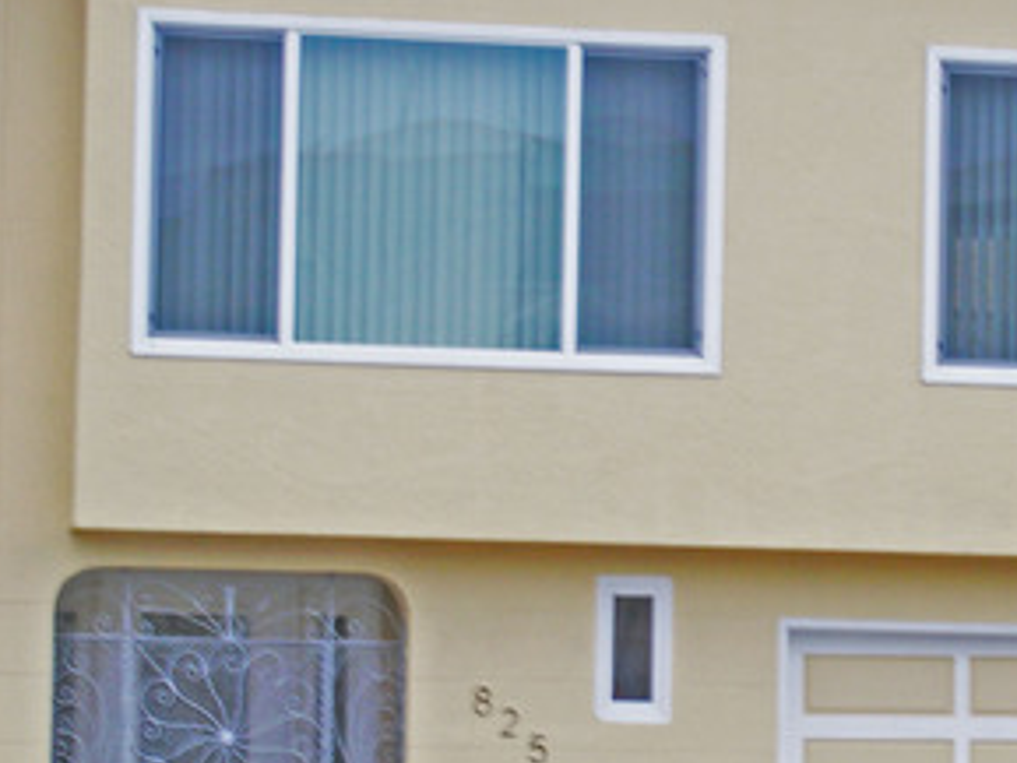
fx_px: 5761
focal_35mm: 196
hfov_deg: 10.1
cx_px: 804
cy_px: 534
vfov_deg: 7.6
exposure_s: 1/13.4
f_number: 4.9
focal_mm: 21.6
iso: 50
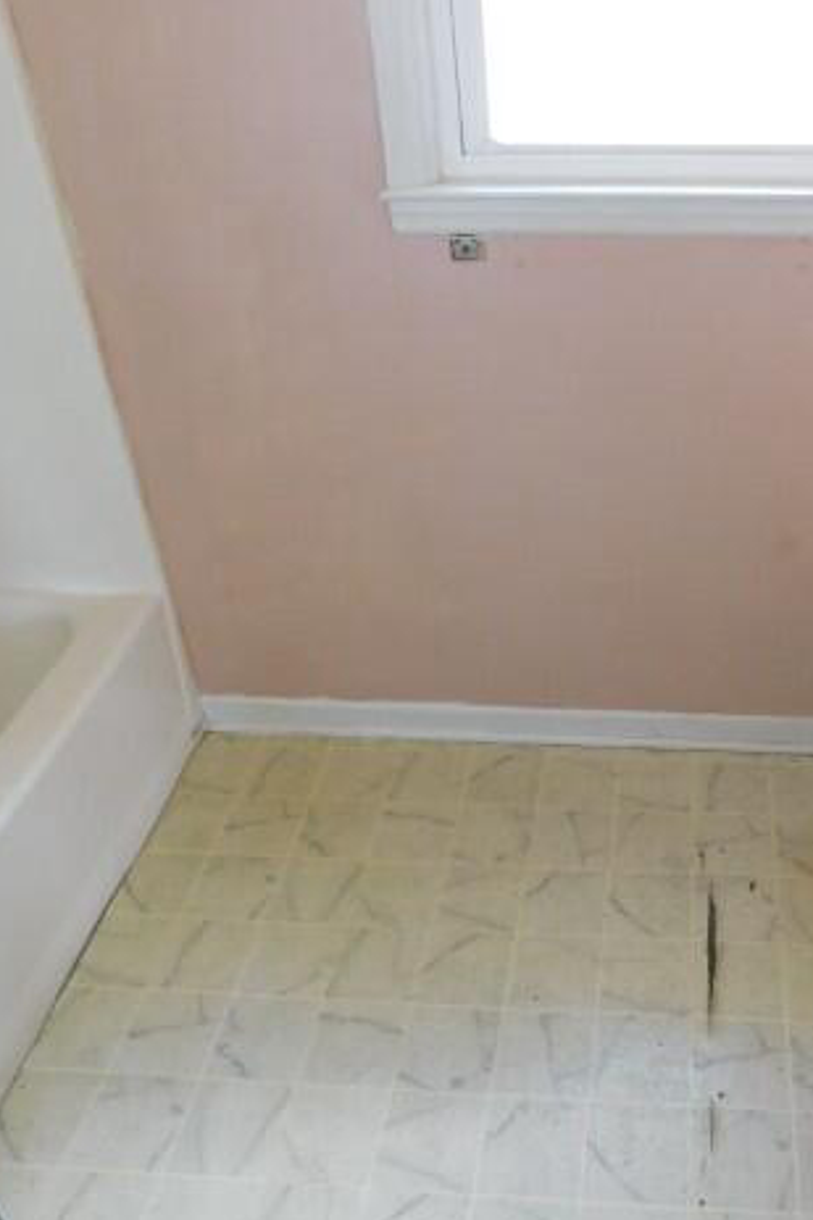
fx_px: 1119
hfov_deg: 39.0
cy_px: 605
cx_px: 603
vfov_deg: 57.2
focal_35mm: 33
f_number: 3
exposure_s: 1/30
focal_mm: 4
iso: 250
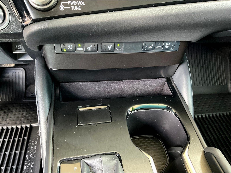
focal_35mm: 29
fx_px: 194
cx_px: 116
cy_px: 86
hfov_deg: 61.7
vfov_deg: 48.2
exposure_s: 1/30
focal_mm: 3
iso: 500
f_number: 1.8
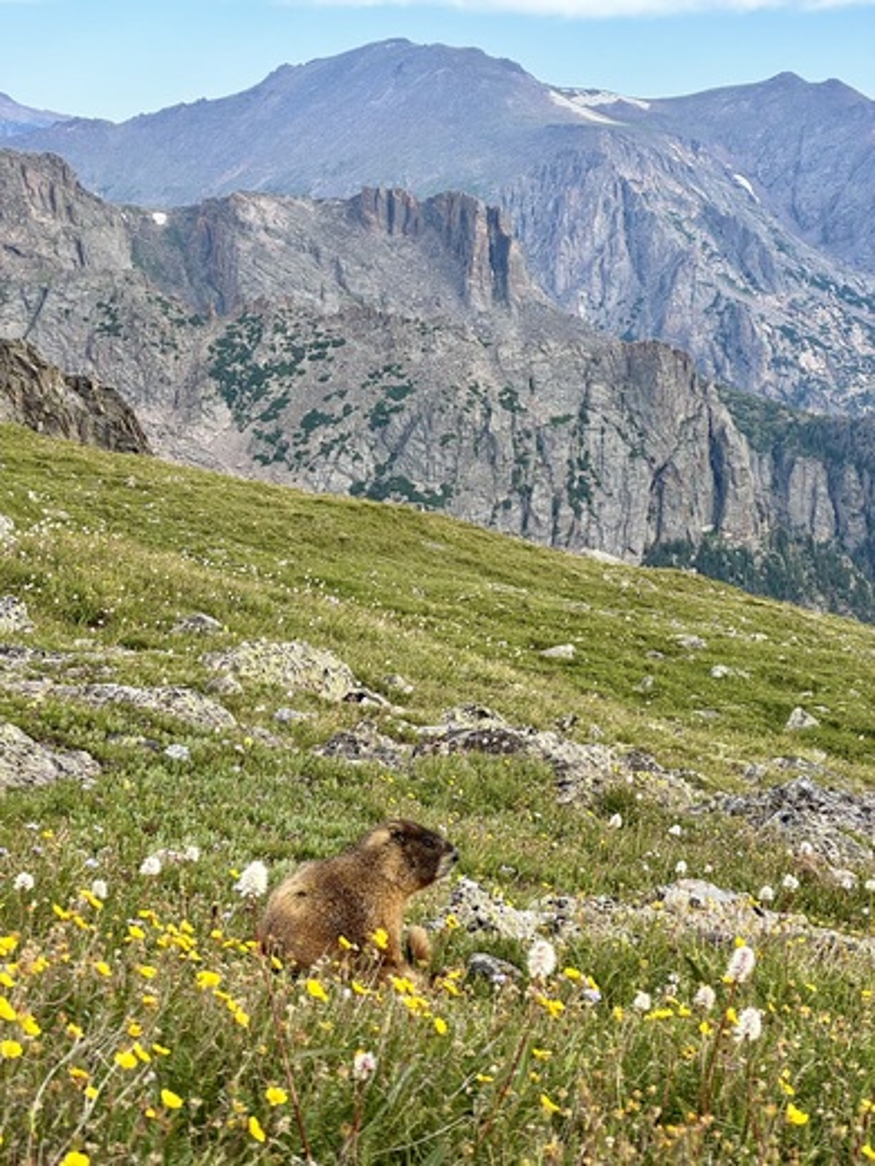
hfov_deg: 19.1
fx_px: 2595
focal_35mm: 77
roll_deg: -0.8
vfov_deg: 25.3
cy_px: 583
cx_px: 438
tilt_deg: -8.3
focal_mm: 9
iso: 25
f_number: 2.8
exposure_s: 1/168
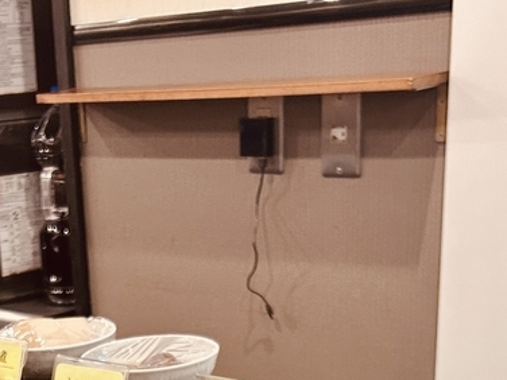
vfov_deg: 16.1
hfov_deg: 23.2
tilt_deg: -23.9
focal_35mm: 83
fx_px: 1216
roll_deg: +2.1
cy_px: 588
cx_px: 94
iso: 200
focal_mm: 5.7
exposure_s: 1/50
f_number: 1.5
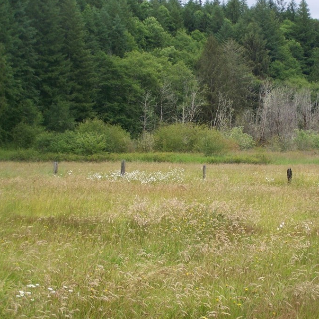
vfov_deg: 18.5
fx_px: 980
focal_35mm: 94
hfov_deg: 18.4
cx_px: 241
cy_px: 177
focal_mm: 11.6
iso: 64
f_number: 3.2
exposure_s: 1/320
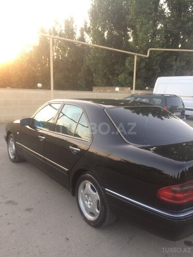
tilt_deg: -13.3
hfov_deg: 48.2
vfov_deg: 61.7
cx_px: 96
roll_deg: -0.4
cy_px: 128
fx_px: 216
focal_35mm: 29
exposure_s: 1/33
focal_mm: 4.15
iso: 32
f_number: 2.2
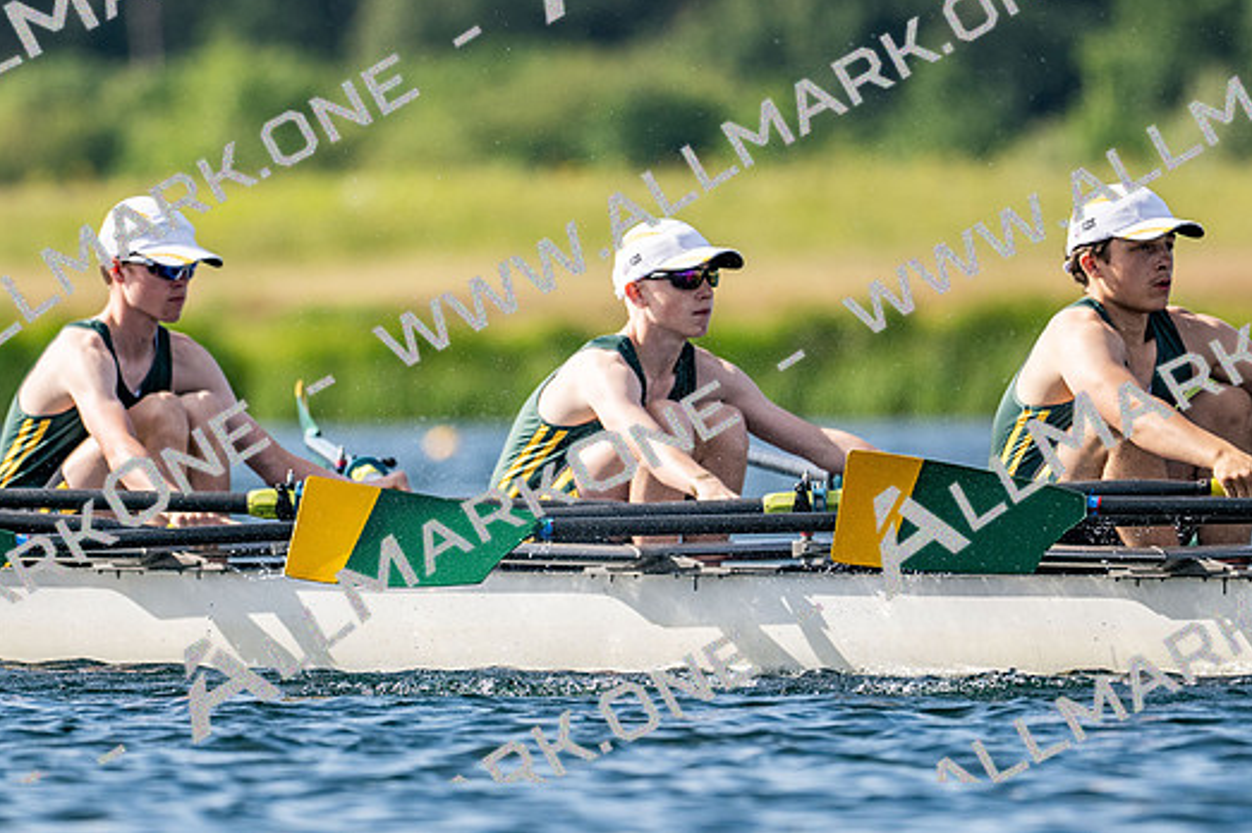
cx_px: 668
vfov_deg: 2.1
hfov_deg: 3.1
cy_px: 373
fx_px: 23147
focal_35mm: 666
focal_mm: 400
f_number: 4.5
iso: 220
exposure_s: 1/2500
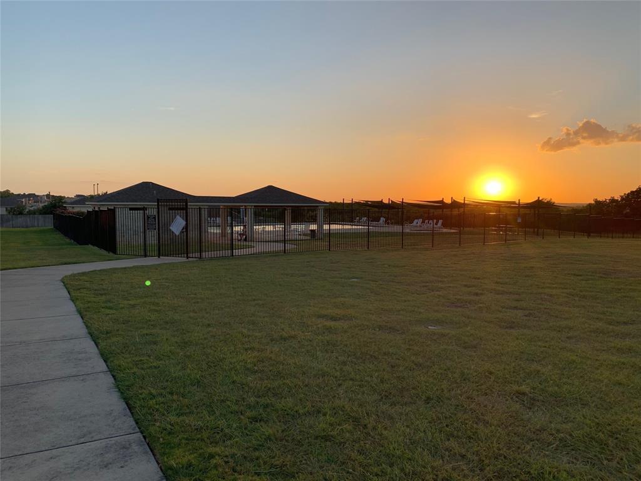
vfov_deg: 53.1
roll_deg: -1.9
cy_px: 240
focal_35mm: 26
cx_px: 320
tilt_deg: -6.4
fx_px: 481
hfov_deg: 67.3
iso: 25
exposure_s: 1/962
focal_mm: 4.25
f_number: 1.8
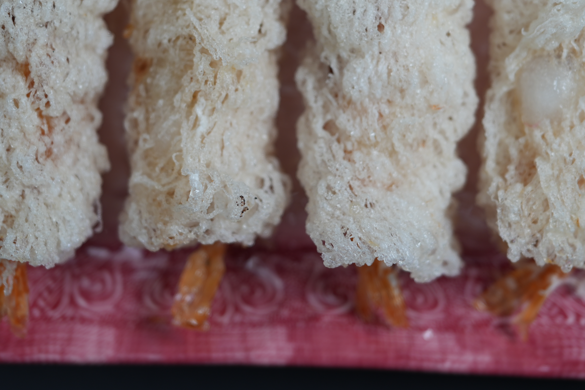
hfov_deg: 25.1
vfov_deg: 16.8
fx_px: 1316
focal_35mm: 81
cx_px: 289
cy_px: 93
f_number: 2.8
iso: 100
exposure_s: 1/50
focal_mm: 47
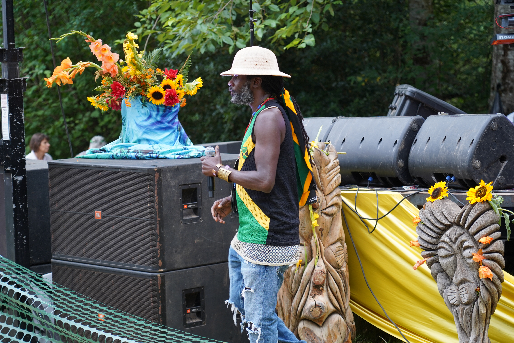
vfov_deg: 12.9
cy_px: 173
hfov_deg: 19.3
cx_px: 259
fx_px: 1513
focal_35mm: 106
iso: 500
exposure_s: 1/160
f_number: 4
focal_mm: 105
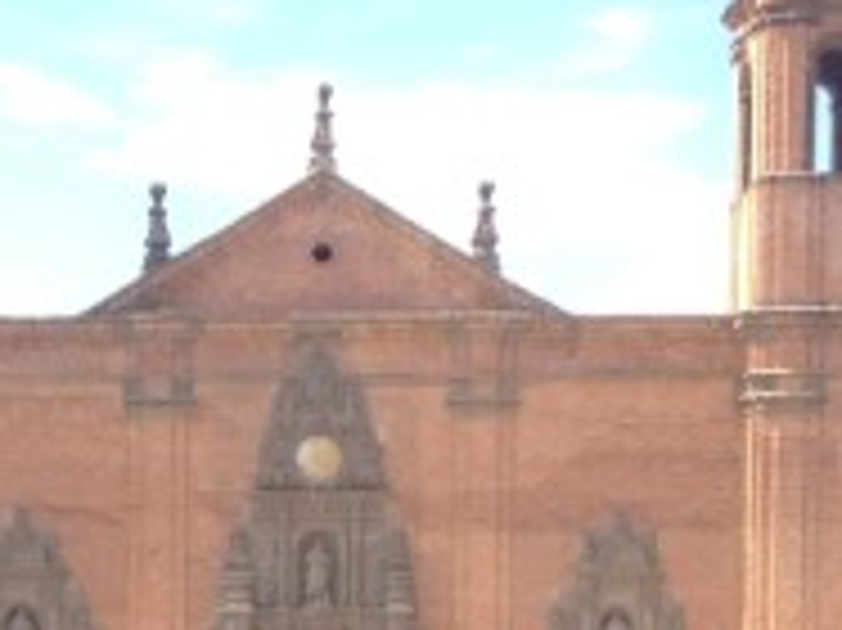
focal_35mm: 113
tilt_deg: +1.5
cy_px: 765
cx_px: 198
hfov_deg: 17.3
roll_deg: -2.4
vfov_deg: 12.8
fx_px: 2747
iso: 50
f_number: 2.4
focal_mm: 4.12
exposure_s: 1/542
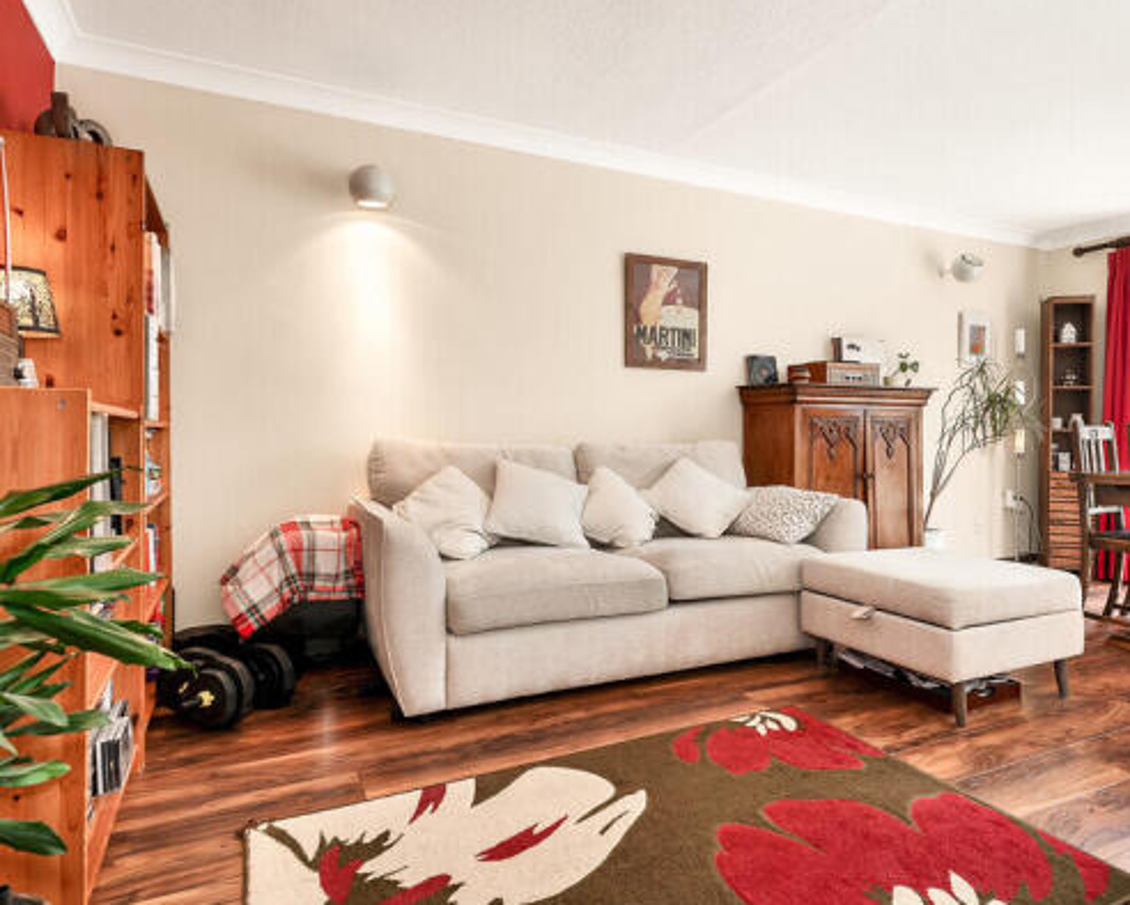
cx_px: 624
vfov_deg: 66.2
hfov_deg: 78.0
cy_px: 456
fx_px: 694
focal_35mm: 21
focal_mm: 16.6
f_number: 6.3
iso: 320
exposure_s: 1/15
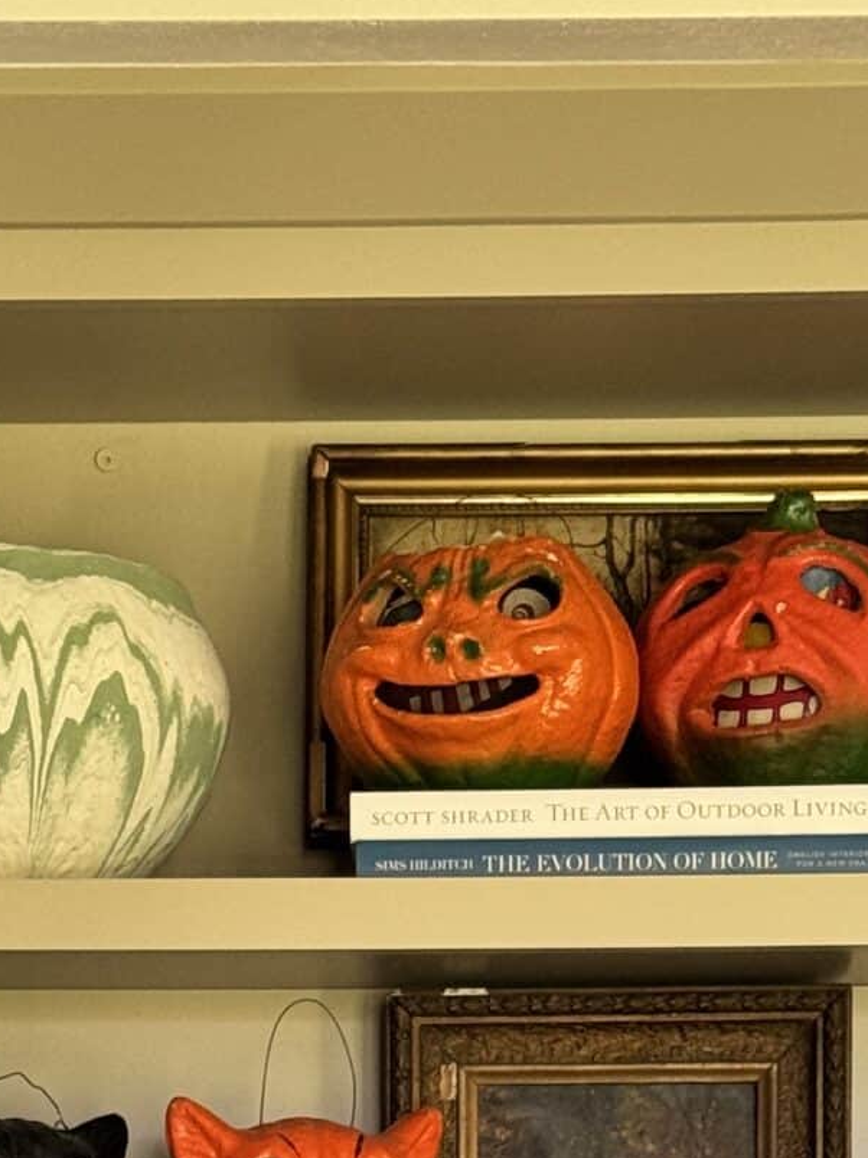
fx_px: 5117
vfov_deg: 12.3
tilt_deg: +0.5
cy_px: 1720
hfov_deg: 9.7
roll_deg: -0.2
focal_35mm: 153
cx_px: 260
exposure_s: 1/60
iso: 250
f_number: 1.78
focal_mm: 6.76
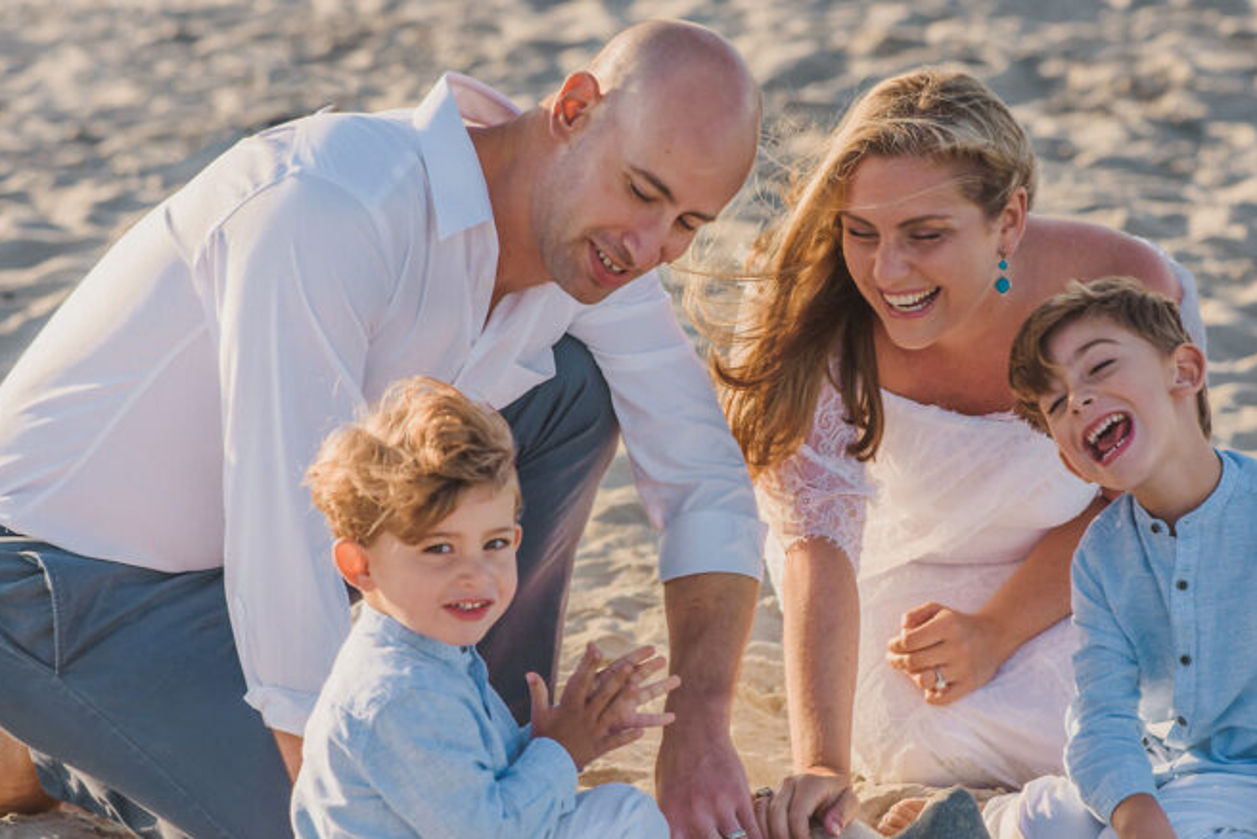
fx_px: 5729
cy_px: 502
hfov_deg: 12.5
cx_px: 753
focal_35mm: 164
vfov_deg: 8.4
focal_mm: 105
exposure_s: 1/1600
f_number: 4
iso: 200
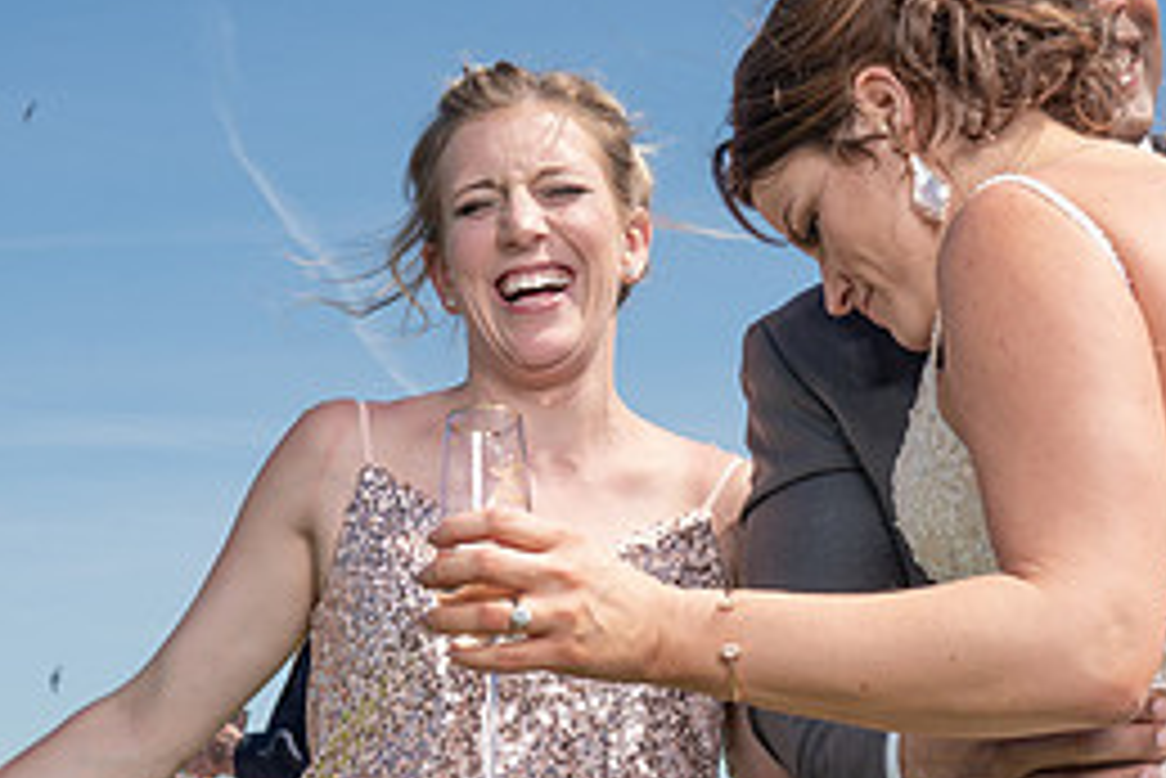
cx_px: 593
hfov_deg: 21.7
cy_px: 529
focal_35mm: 94
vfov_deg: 14.5
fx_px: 3046
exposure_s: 1/250
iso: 50
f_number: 7.1
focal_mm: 35
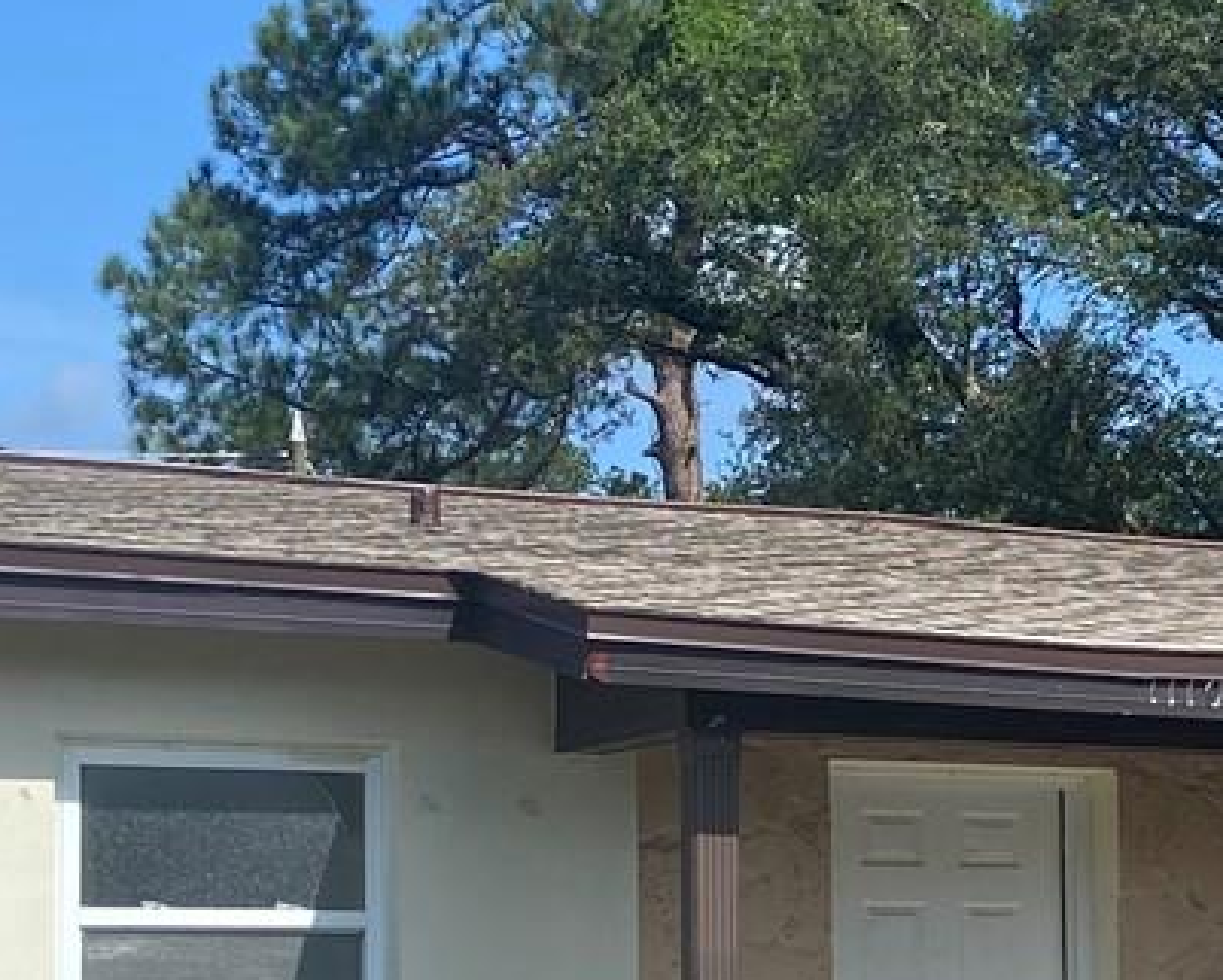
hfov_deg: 18.7
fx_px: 3658
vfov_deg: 15.0
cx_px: 1062
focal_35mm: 101
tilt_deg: +1.1
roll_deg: +0.4
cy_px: 971
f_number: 1.8
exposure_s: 1/3846
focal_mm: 4.25
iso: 32
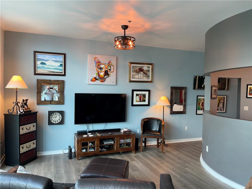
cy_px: 94
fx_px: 189
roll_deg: -1.2
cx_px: 126
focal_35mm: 26
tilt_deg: -1.3
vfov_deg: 53.1
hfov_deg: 67.3
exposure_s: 1/60
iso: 100
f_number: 1.6
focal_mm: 5.1
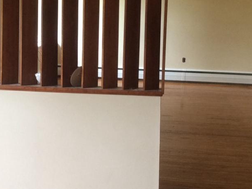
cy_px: 49
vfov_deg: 19.5
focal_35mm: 75
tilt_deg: -7.2
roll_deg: -0.1
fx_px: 546
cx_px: 109
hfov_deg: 26.0
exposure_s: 1/24
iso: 80
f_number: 2.4
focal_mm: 3.3
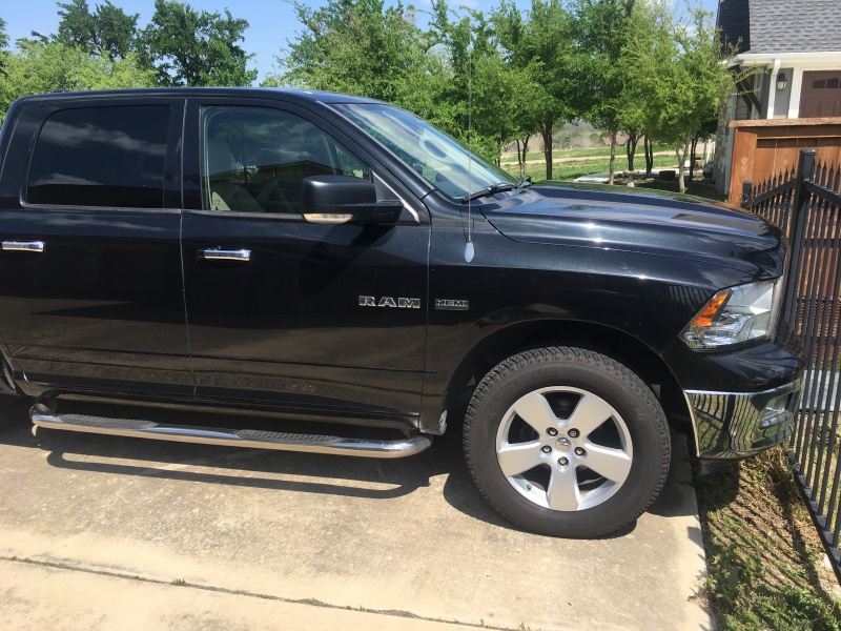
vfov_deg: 48.2
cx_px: 420
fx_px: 705
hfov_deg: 61.7
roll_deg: +1.4
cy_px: 316
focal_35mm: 29
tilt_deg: -15.1
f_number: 2.2
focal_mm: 4.15
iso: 25
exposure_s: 1/1451
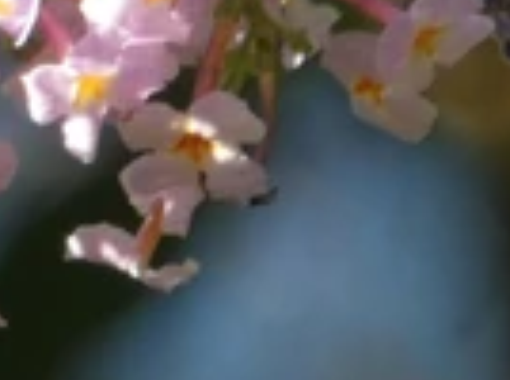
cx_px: -263
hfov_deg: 0.7
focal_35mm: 2711
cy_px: -479
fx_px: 39870
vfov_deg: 0.5
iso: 200
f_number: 5.6
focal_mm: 101.4
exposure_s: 1/100
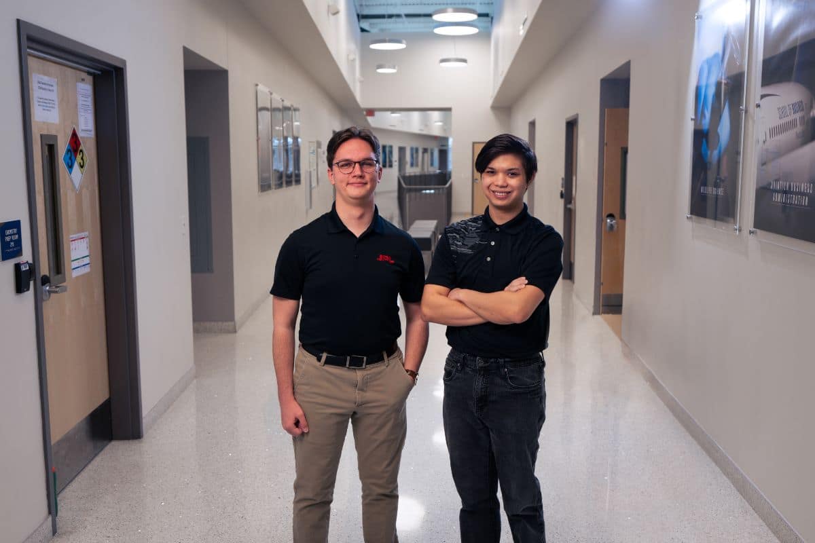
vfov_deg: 36.9
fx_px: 815
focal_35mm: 36
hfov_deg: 53.1
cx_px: 408
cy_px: 272
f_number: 2.8
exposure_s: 1/320
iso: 320
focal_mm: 24
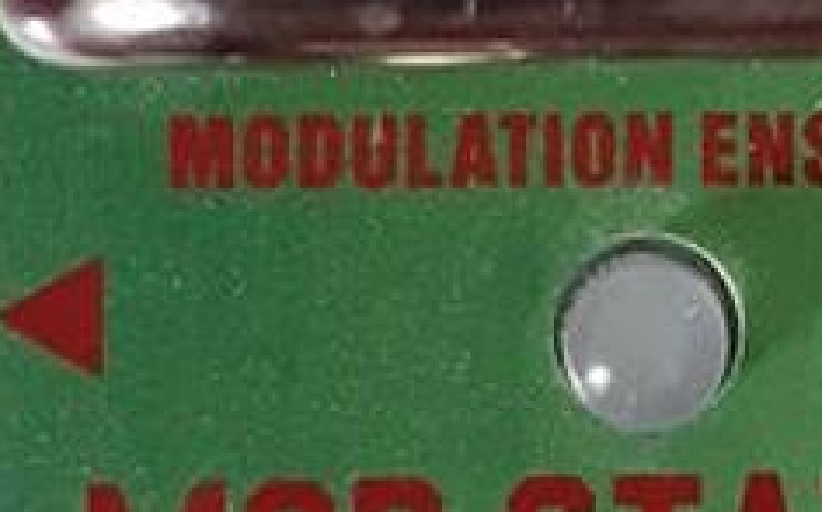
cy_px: -165
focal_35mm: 162
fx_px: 3626
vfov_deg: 8.0
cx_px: 763
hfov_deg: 12.8
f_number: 1.9
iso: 200
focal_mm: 3.6
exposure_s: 1/25
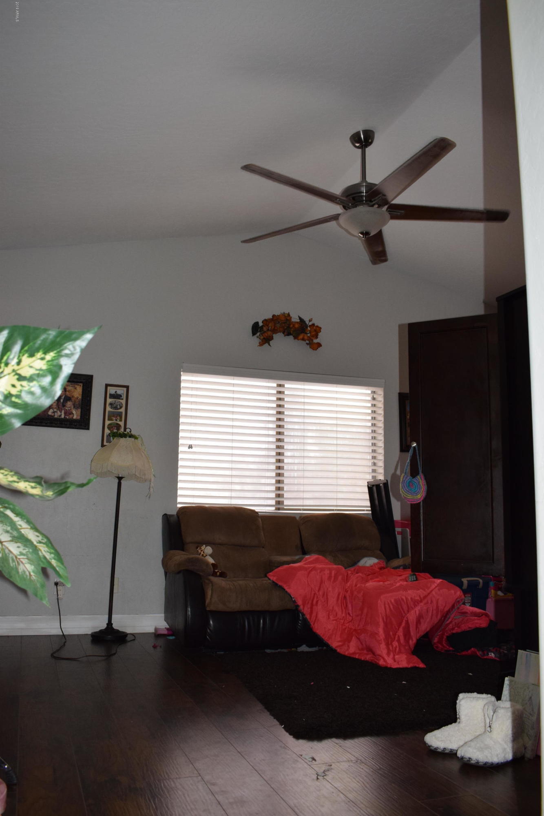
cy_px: 408
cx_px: 272
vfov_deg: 61.9
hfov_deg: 43.6
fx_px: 680
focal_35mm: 30
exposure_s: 1/125
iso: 800
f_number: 5.6
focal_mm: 20
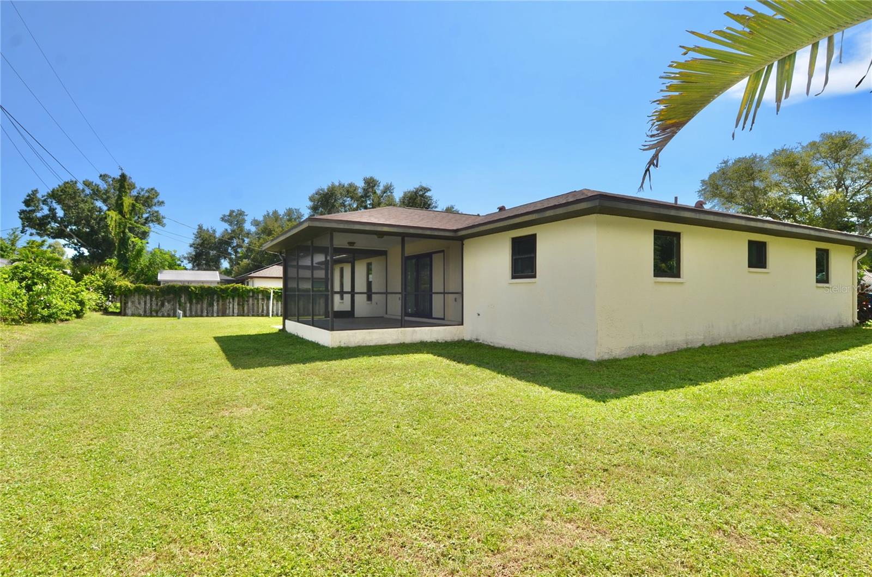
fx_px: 870
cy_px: 288
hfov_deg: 53.2
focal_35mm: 36
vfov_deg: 36.7
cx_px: 436
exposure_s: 1/250
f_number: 9
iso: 100
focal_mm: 24
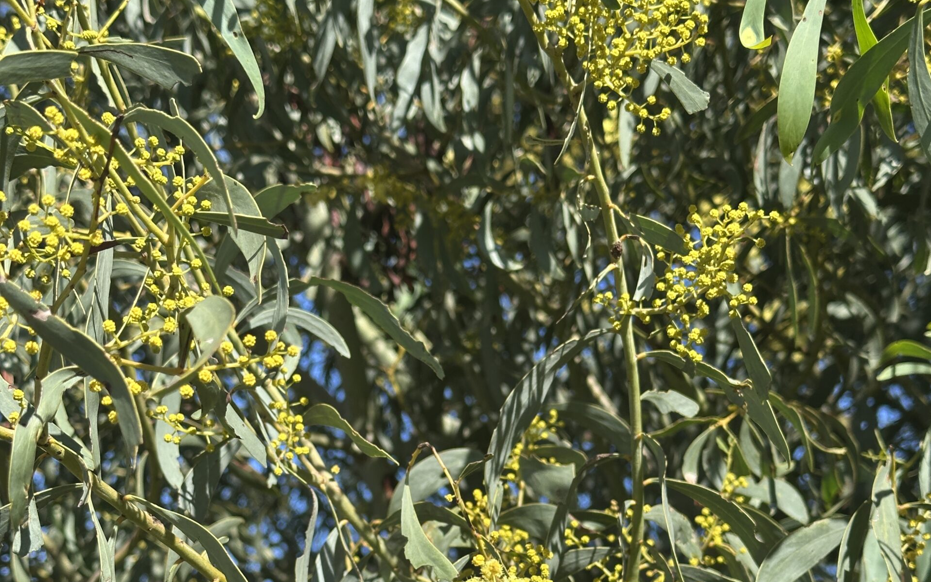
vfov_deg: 18.9
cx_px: 466
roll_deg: +1.1
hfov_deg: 30.2
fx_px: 1725
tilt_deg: +14.1
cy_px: 506
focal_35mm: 68
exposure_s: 1/1639
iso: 64
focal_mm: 6.86
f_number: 1.78
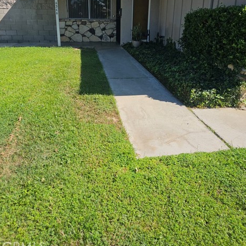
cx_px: 122
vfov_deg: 56.3
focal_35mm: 28
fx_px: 225
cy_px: 85
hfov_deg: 57.3
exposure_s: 1/2000
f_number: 1.7
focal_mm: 6.3
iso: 40
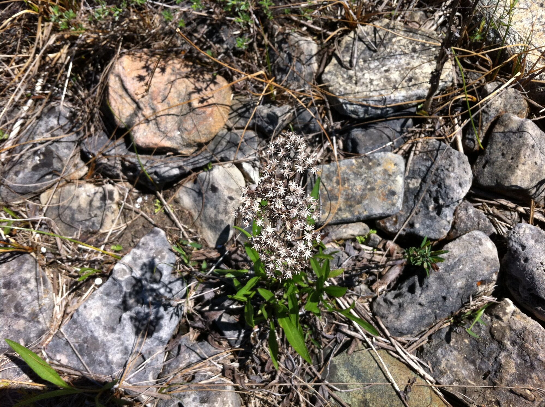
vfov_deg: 40.6
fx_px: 550
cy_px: 204
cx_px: 272
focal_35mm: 35
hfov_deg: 52.7
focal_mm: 3.85
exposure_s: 1/973
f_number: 2.8
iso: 80
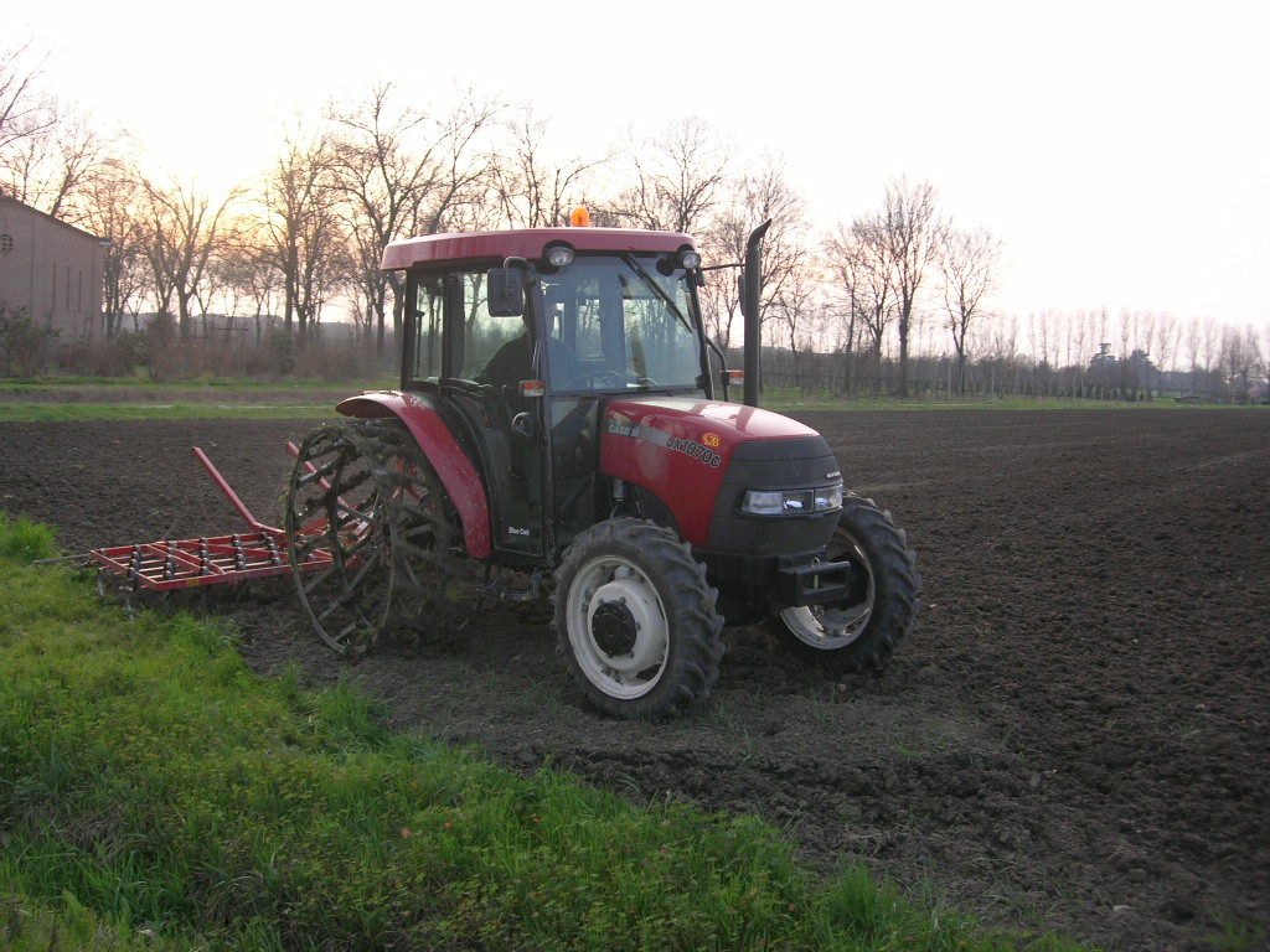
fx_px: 1394
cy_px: 476
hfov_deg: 49.0
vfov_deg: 37.7
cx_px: 635
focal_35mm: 38
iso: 64
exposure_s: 1/176
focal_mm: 7.8
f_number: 2.8
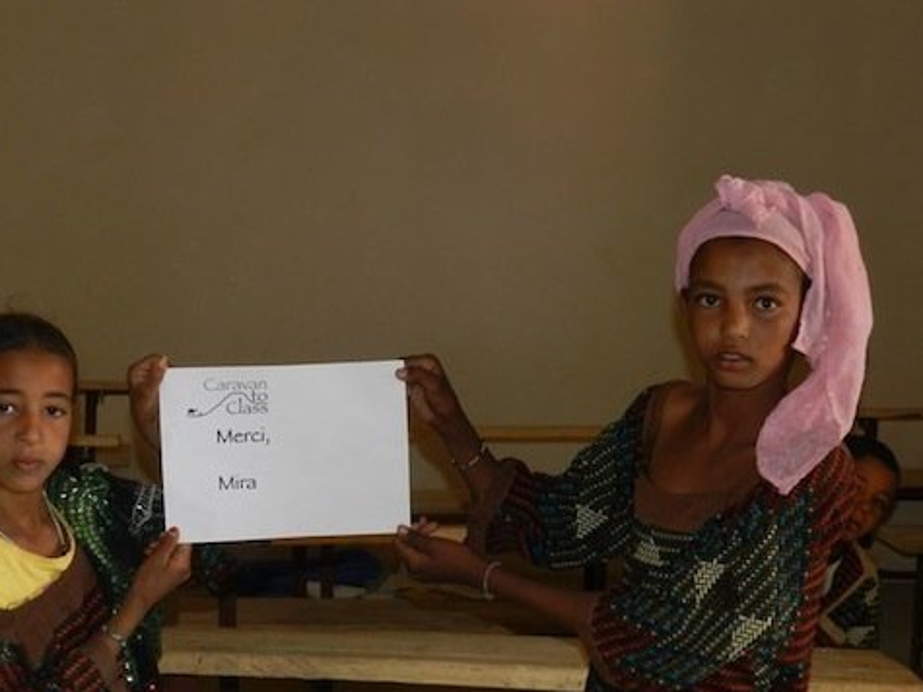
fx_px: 1653
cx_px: 377
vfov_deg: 23.6
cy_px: 432
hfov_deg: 31.1
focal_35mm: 62
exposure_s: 1/30
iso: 200
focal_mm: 8.1
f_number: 4.2
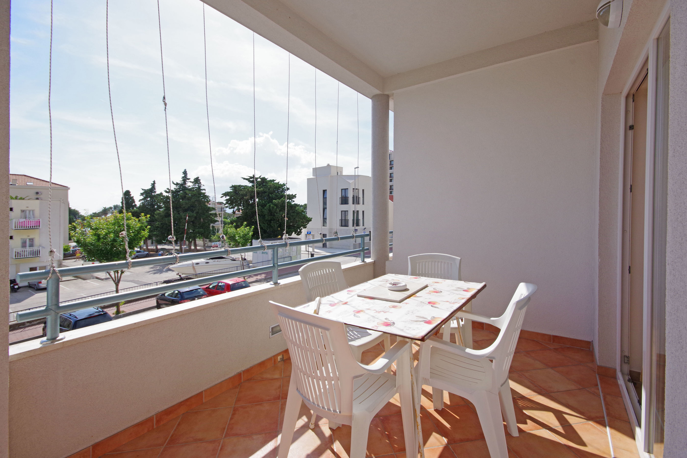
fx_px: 286
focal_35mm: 15
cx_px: 344
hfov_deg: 100.4
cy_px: 229
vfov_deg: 77.3
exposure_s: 1/400
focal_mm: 10
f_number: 10
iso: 400
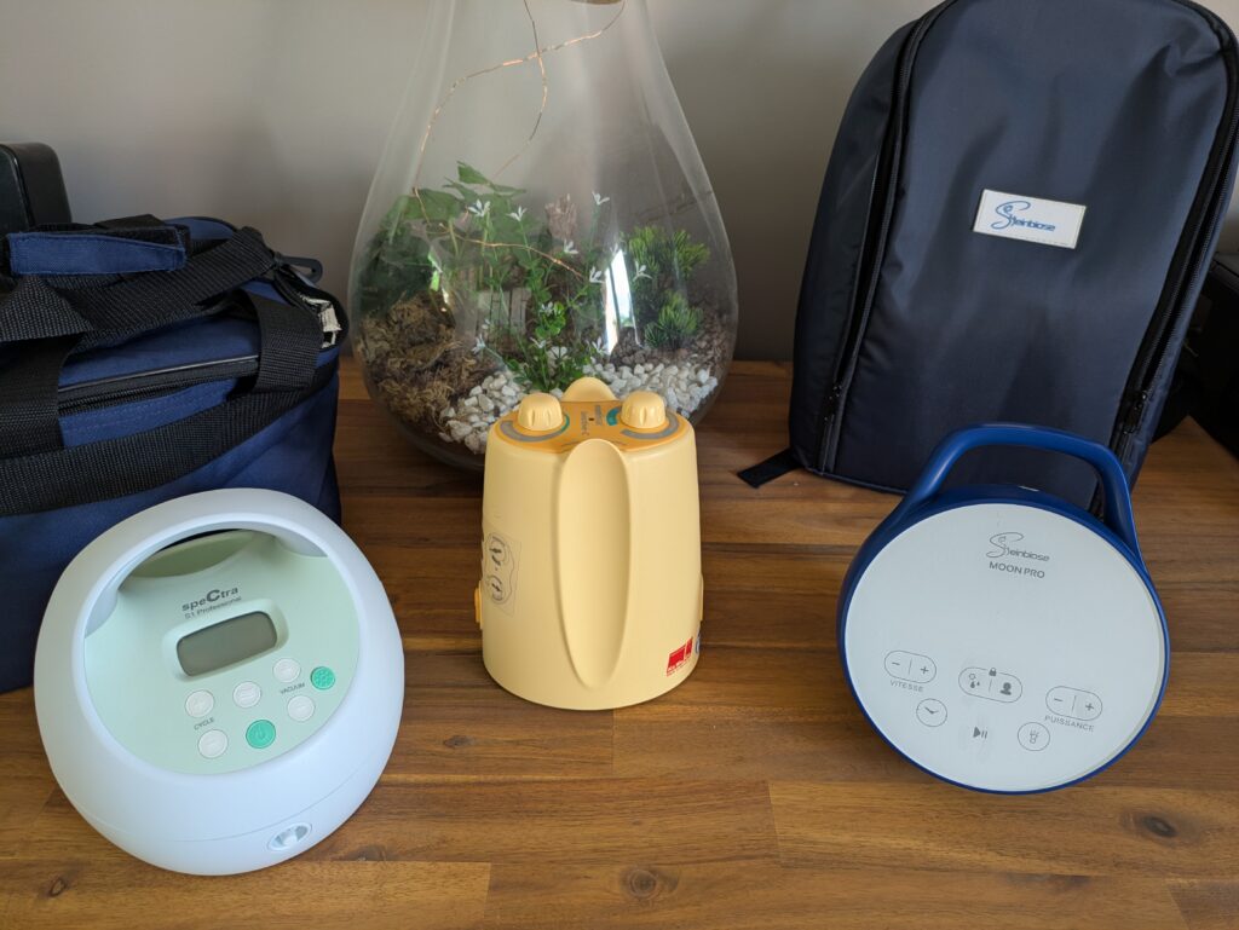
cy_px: 465
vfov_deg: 54.9
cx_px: 620
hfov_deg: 69.4
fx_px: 895
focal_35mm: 25
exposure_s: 1/33.3
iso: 54
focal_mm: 5.43
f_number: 1.89
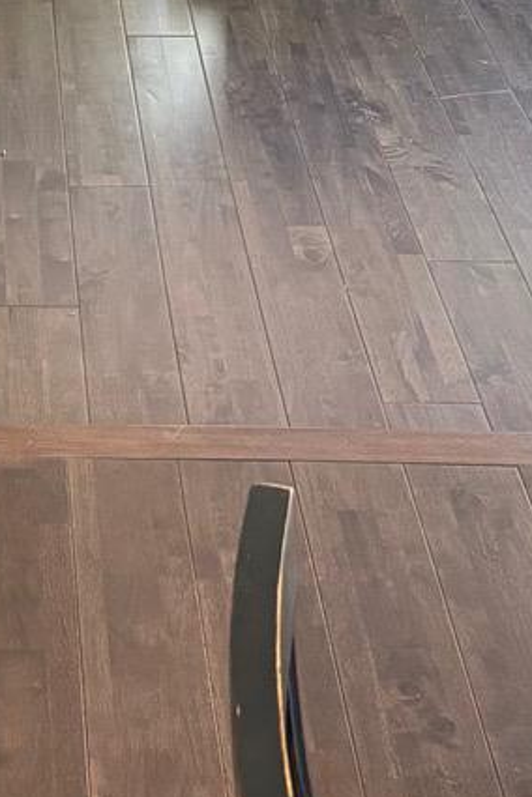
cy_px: -15
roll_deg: +0.0
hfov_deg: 14.7
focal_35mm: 90
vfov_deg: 21.7
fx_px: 1995
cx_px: -112
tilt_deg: -24.4
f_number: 1.78
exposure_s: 1/40
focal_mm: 6.76
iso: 800
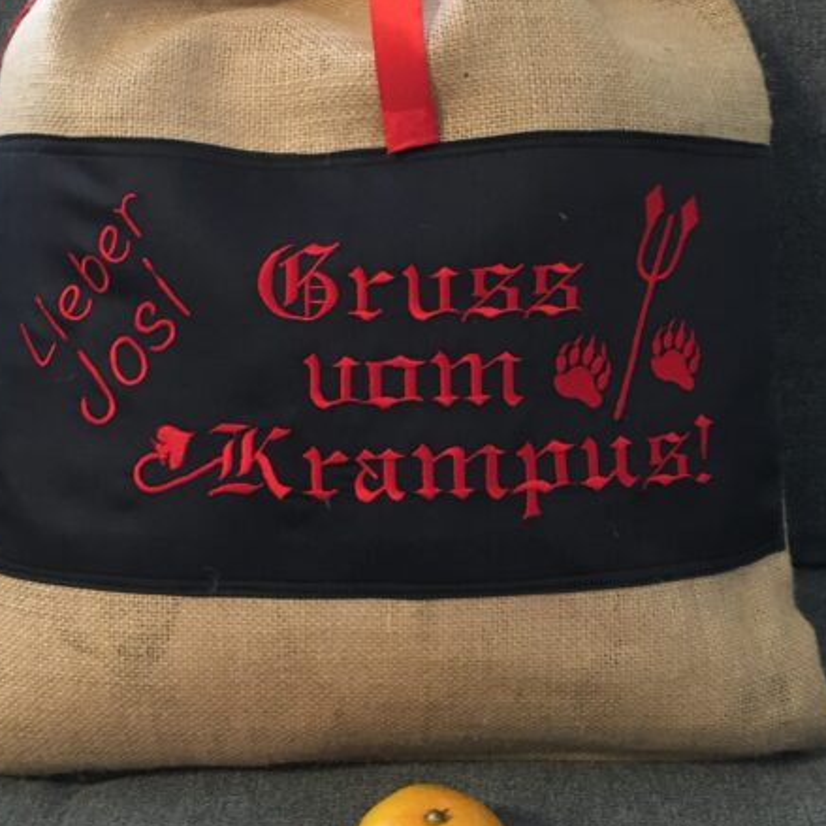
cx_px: 386
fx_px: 945
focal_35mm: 35
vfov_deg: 47.2
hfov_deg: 47.2
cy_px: 416
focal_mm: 4.15
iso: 400
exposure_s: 1/17
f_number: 2.2
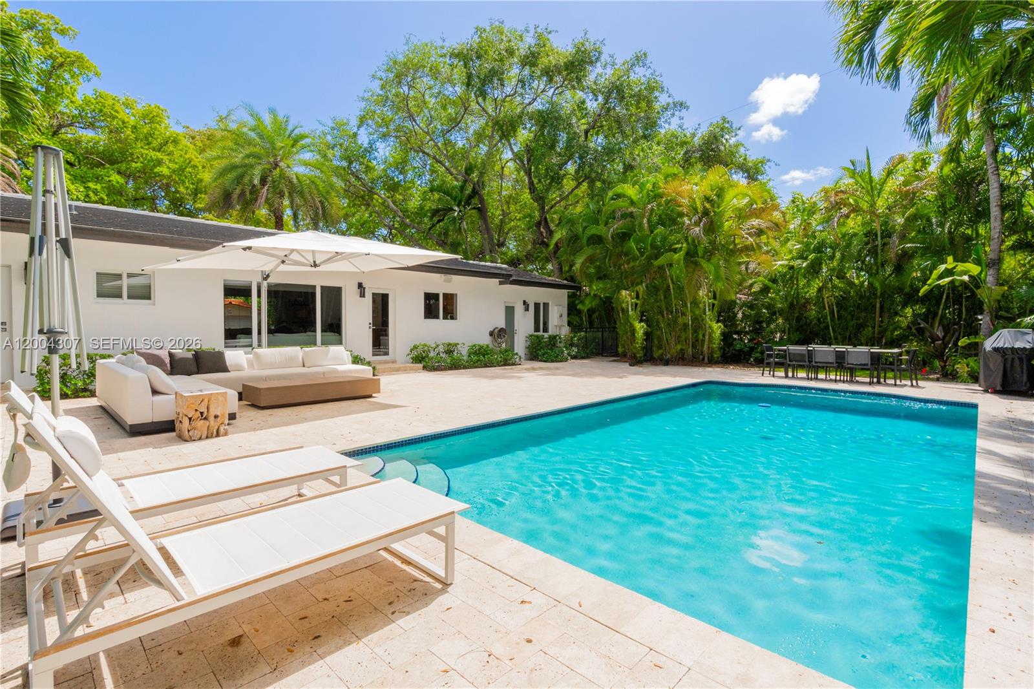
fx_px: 474
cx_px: 517
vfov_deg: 72.0
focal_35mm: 16
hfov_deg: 95.0
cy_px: 344
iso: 250
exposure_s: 1/400
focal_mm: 11
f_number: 9
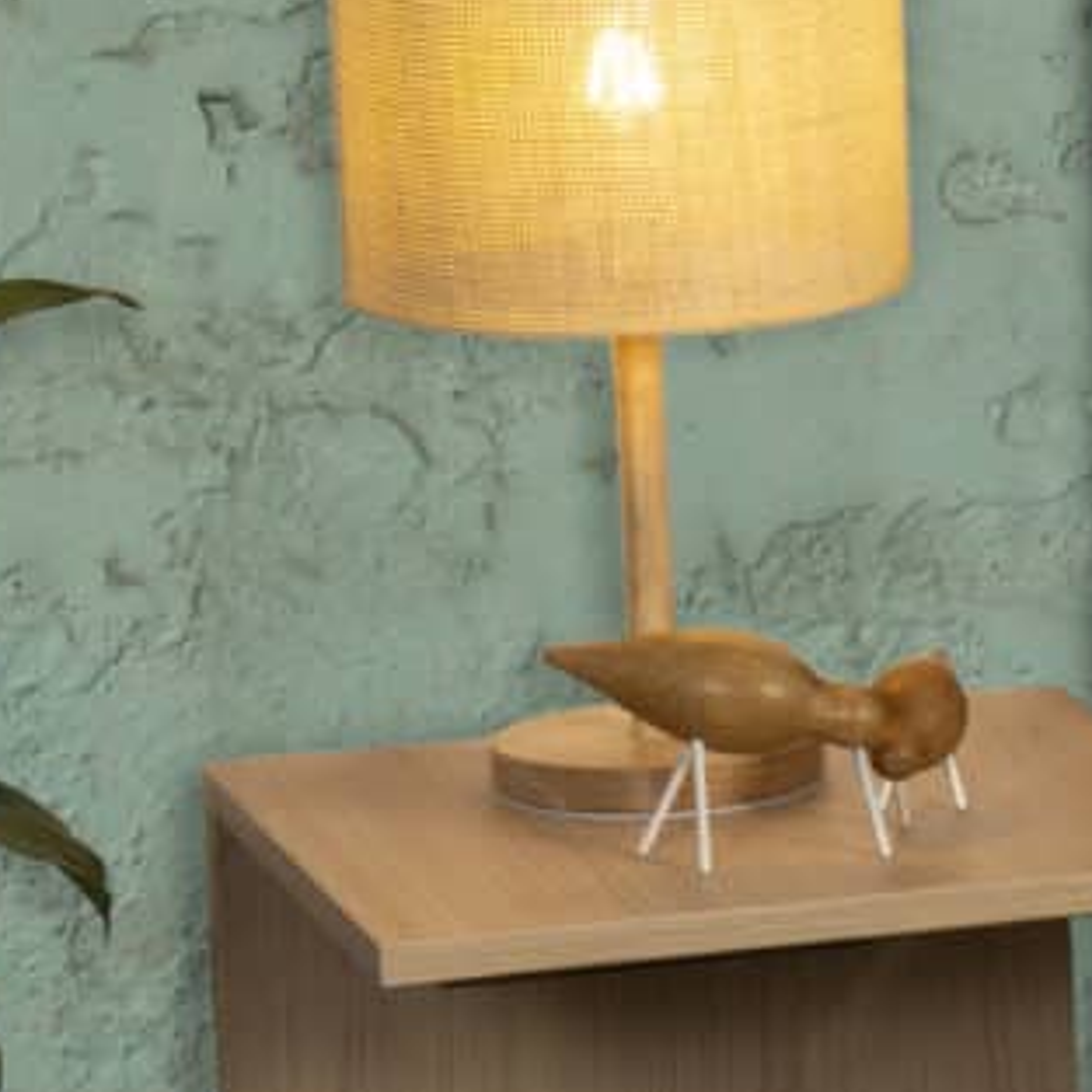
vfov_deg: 7.2
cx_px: 3970
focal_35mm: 243
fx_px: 8673
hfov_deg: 6.2
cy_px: 494
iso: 250
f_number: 8
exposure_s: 1/60
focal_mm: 35
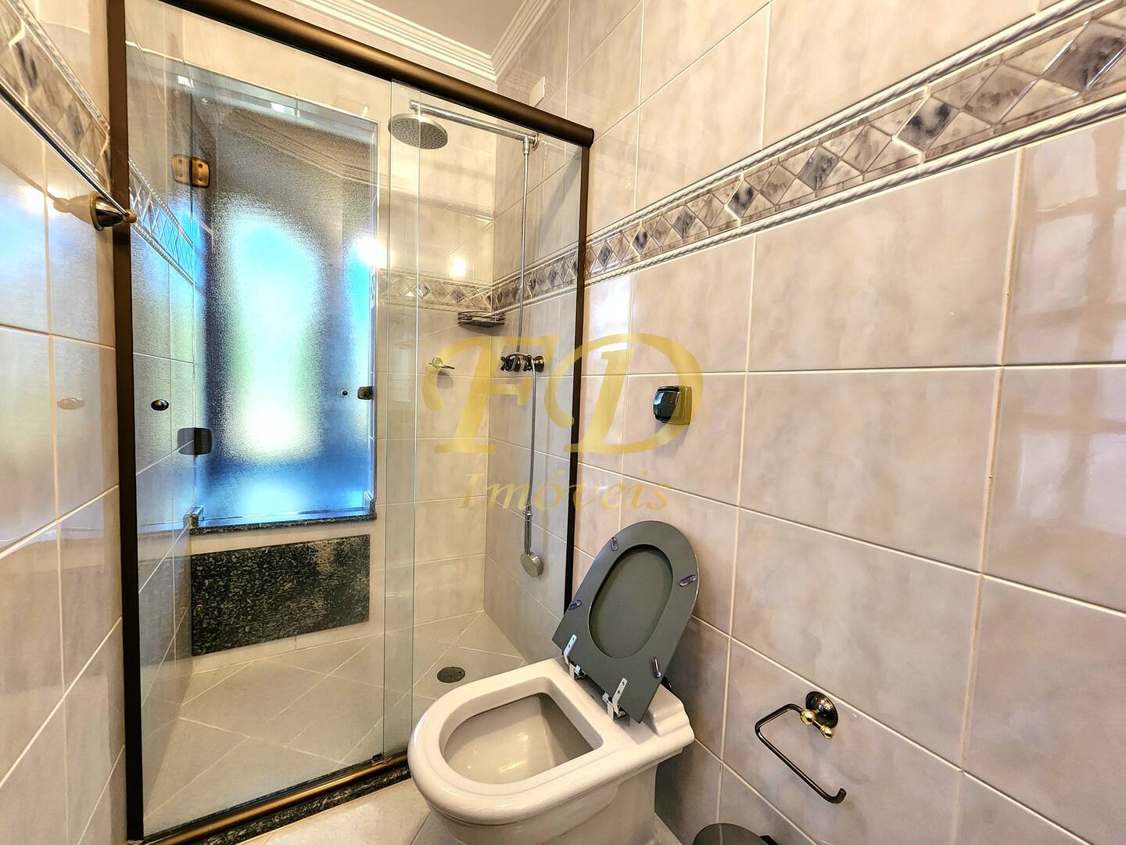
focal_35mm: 13
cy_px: 422
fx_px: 423
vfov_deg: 89.9
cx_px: 563
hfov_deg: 106.2
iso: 320
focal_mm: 2.2
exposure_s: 1/40
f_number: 2.2
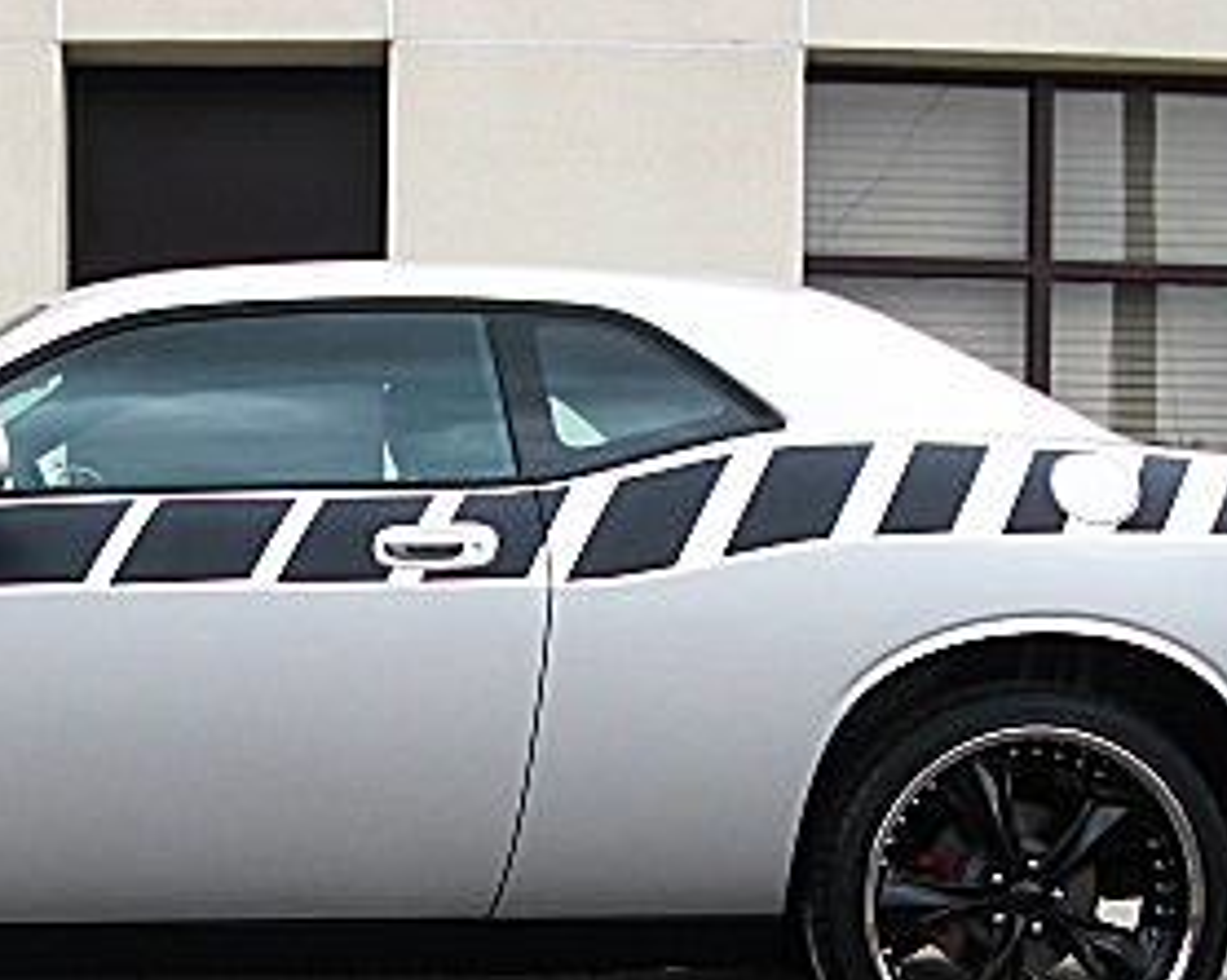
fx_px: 2939
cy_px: 887
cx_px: 278
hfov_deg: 23.3
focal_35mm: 81
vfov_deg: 18.6
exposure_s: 1/250
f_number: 2.8
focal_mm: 6.3
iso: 50
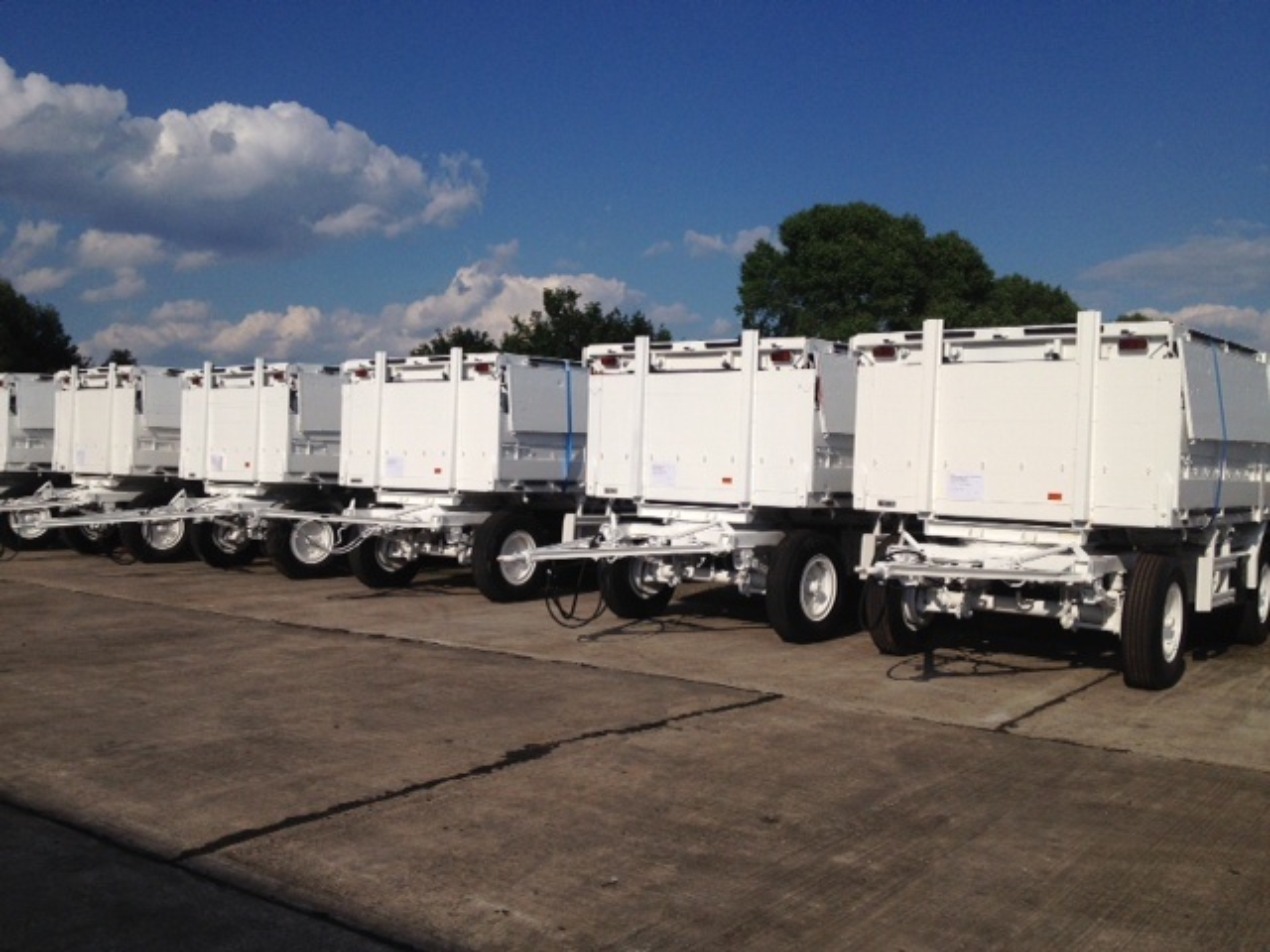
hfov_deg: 52.6
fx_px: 1284
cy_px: 476
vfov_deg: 40.7
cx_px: 635
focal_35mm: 35
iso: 64
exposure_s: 1/6135
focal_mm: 4.28
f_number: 2.4
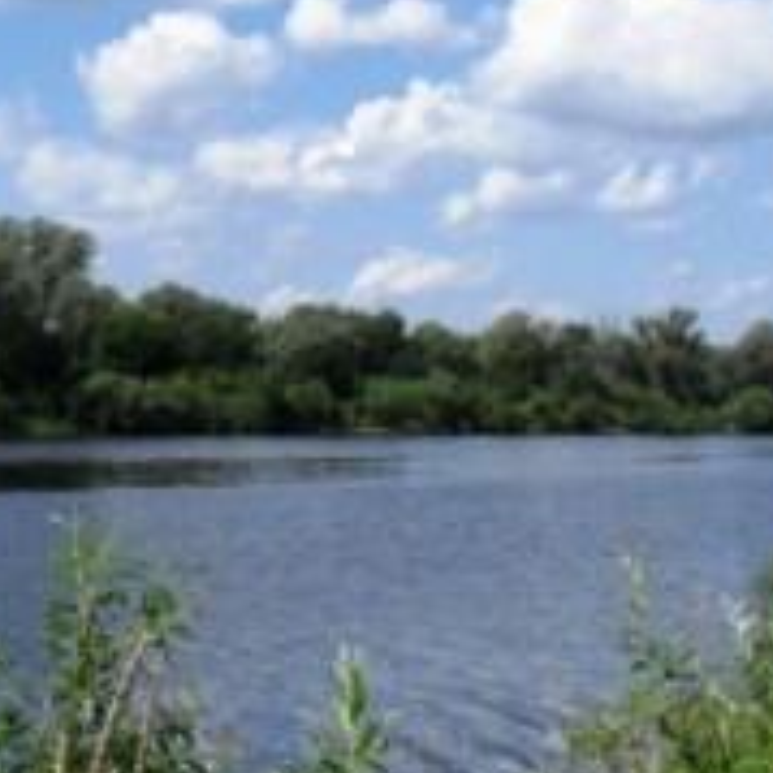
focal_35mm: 84
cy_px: 281
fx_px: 2122
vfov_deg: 20.6
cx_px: 354
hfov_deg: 20.6
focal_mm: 6.3
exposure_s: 1/250
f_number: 8.3
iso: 80
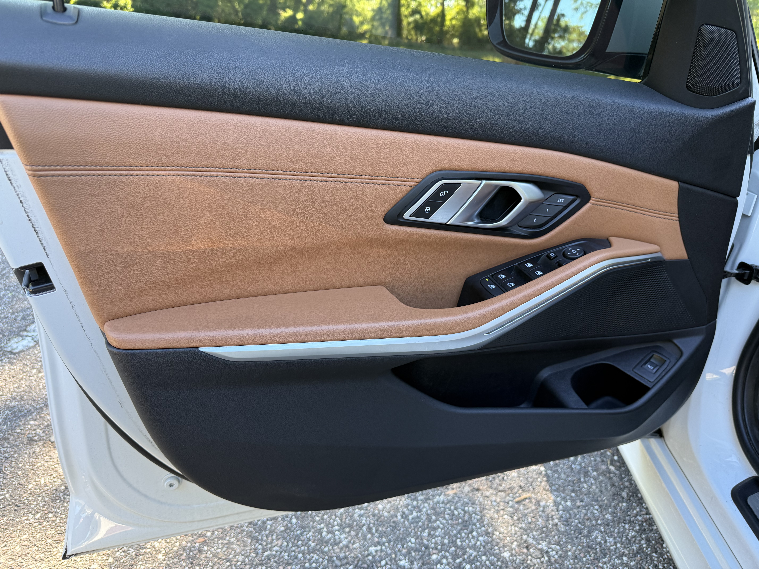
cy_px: 284
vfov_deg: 56.8
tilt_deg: -23.0
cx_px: 380
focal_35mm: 24
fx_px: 526
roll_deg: -1.6
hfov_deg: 71.6
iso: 125
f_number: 1.78
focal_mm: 6.76
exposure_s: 1/149
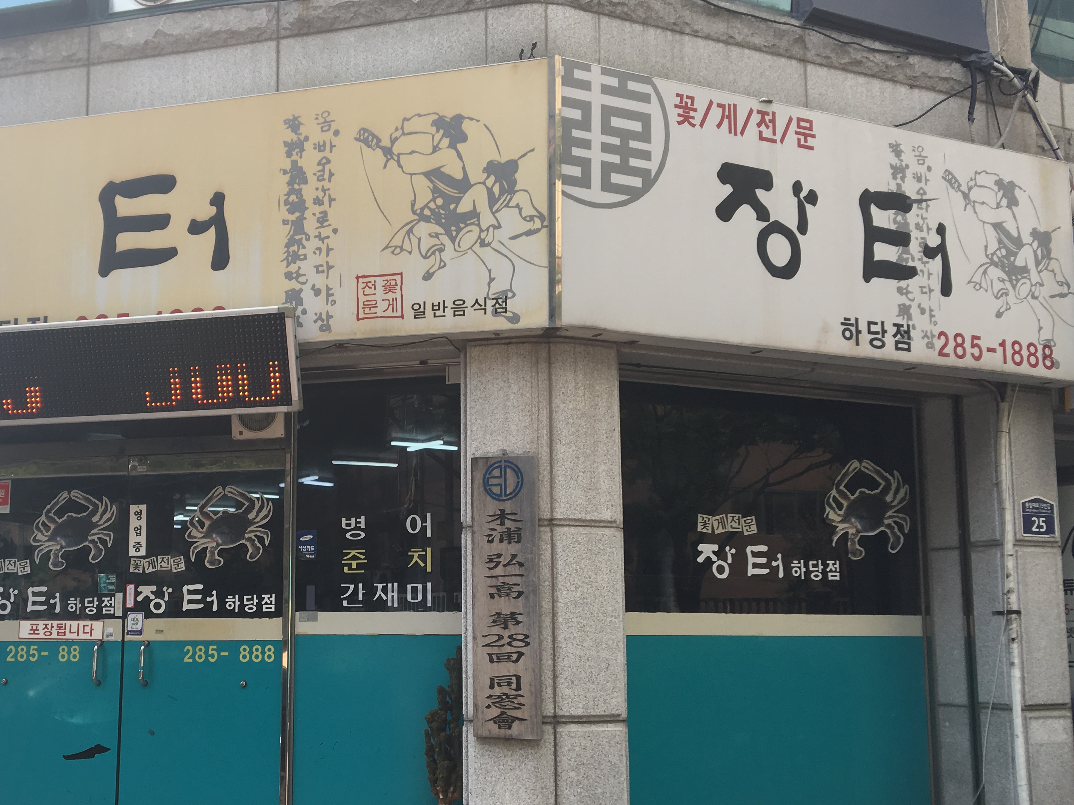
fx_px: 1241
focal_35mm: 40
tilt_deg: +7.8
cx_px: 381
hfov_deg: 46.2
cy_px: 467
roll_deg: -0.3
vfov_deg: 35.9
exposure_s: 1/484
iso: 25
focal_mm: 4.15
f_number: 2.2
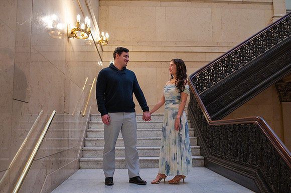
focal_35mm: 36
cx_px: 148
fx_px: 290
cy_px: 96
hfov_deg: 53.3
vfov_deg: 36.9
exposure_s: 1/200
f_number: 3.5
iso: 1000
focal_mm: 35
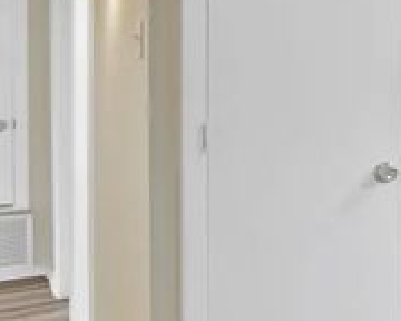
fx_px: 760
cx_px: 833
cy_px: 56
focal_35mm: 64
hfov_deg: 18.0
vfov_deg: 23.4
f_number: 9
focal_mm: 12
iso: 640
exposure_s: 1/1.67
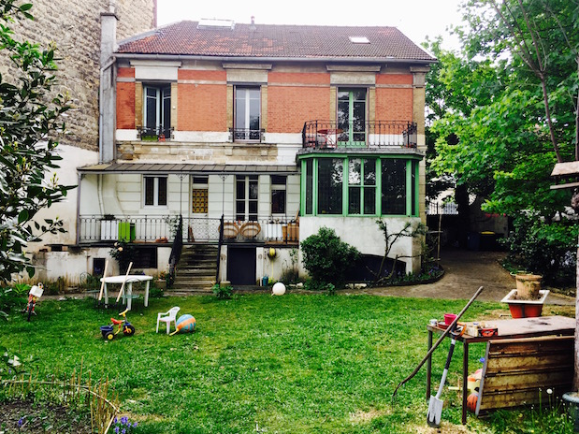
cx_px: 293
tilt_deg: +1.5
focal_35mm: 30
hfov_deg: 60.0
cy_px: 217
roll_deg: +1.2
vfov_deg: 46.8
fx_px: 502
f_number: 2.2
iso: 32
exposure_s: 1/100
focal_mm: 4.15
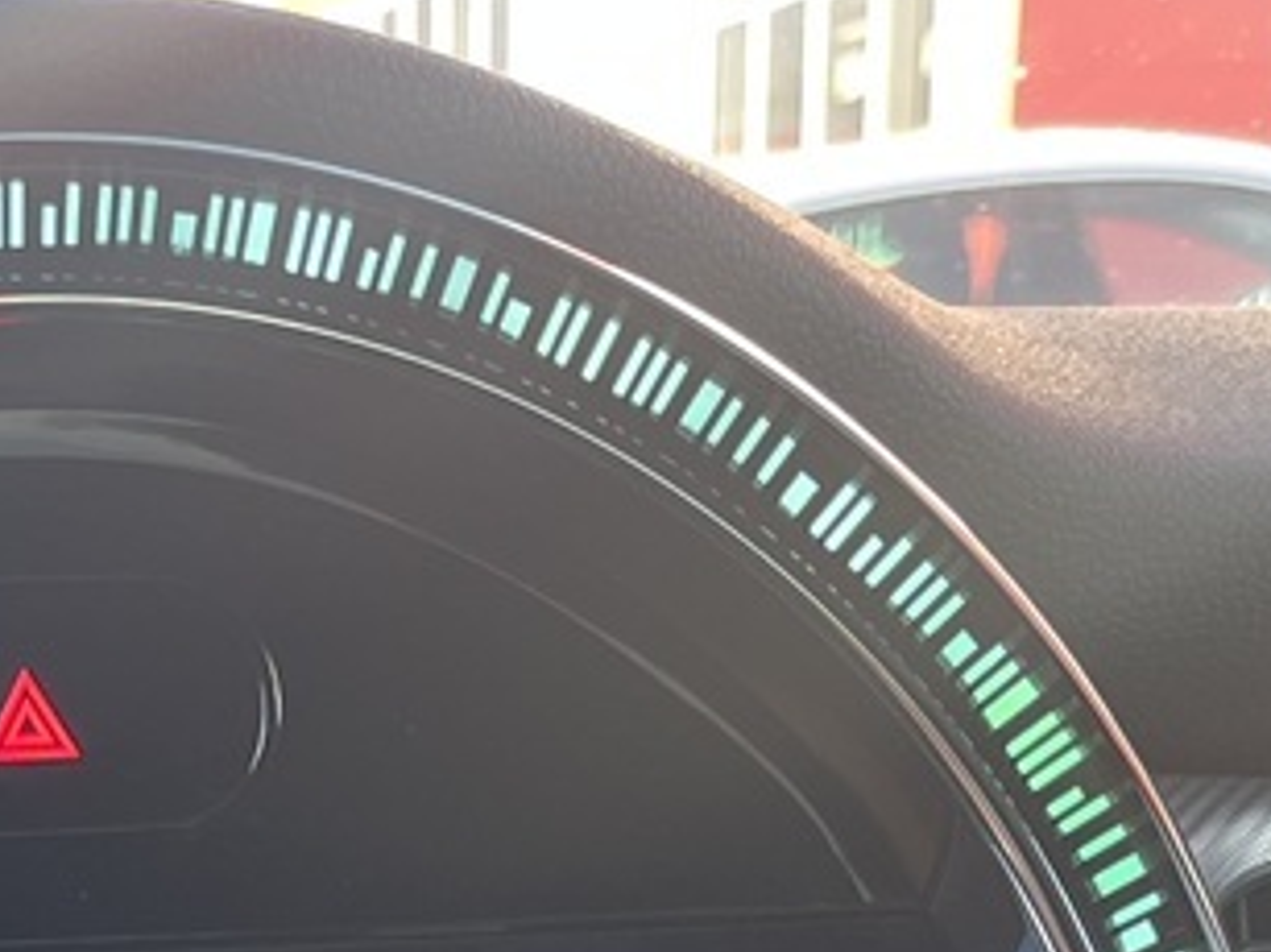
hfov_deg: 15.9
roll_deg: +0.3
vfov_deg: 10.9
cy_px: 2016
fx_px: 4478
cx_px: 58
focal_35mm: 122
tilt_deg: -18.2
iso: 80
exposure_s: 1/121
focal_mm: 5.1
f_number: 1.6
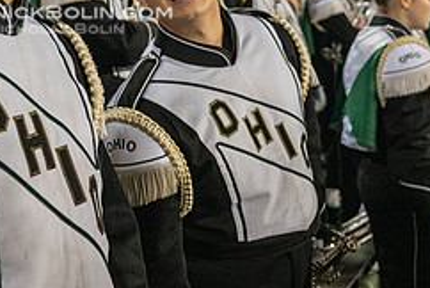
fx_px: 729
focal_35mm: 61
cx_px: 50
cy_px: -51
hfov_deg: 31.4
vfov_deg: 20.9
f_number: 3.2
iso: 2000
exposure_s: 1/500
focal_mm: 25.5
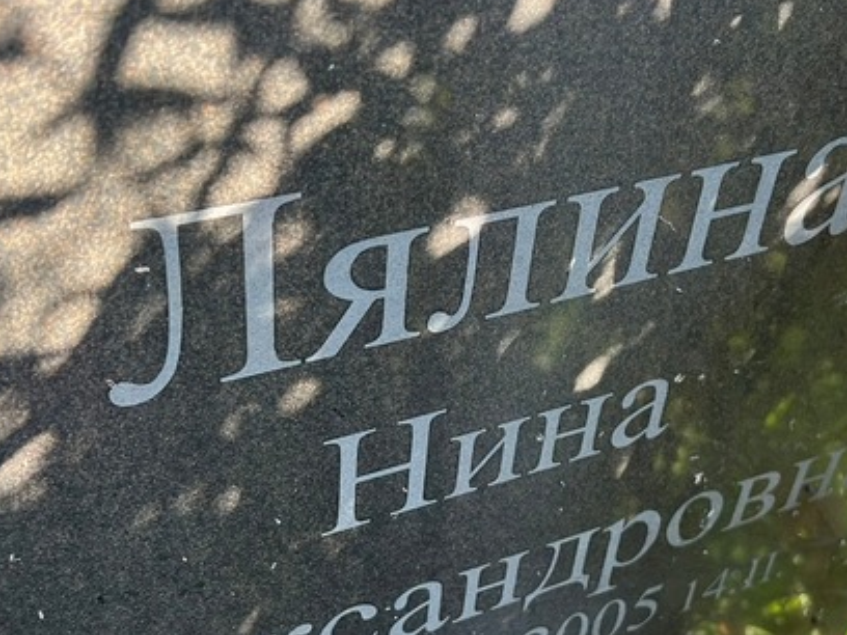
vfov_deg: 28.3
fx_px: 1248
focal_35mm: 51
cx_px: 469
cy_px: 446
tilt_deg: -45.9
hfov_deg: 37.4
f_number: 1.5
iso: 80
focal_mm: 5.7
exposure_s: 1/121
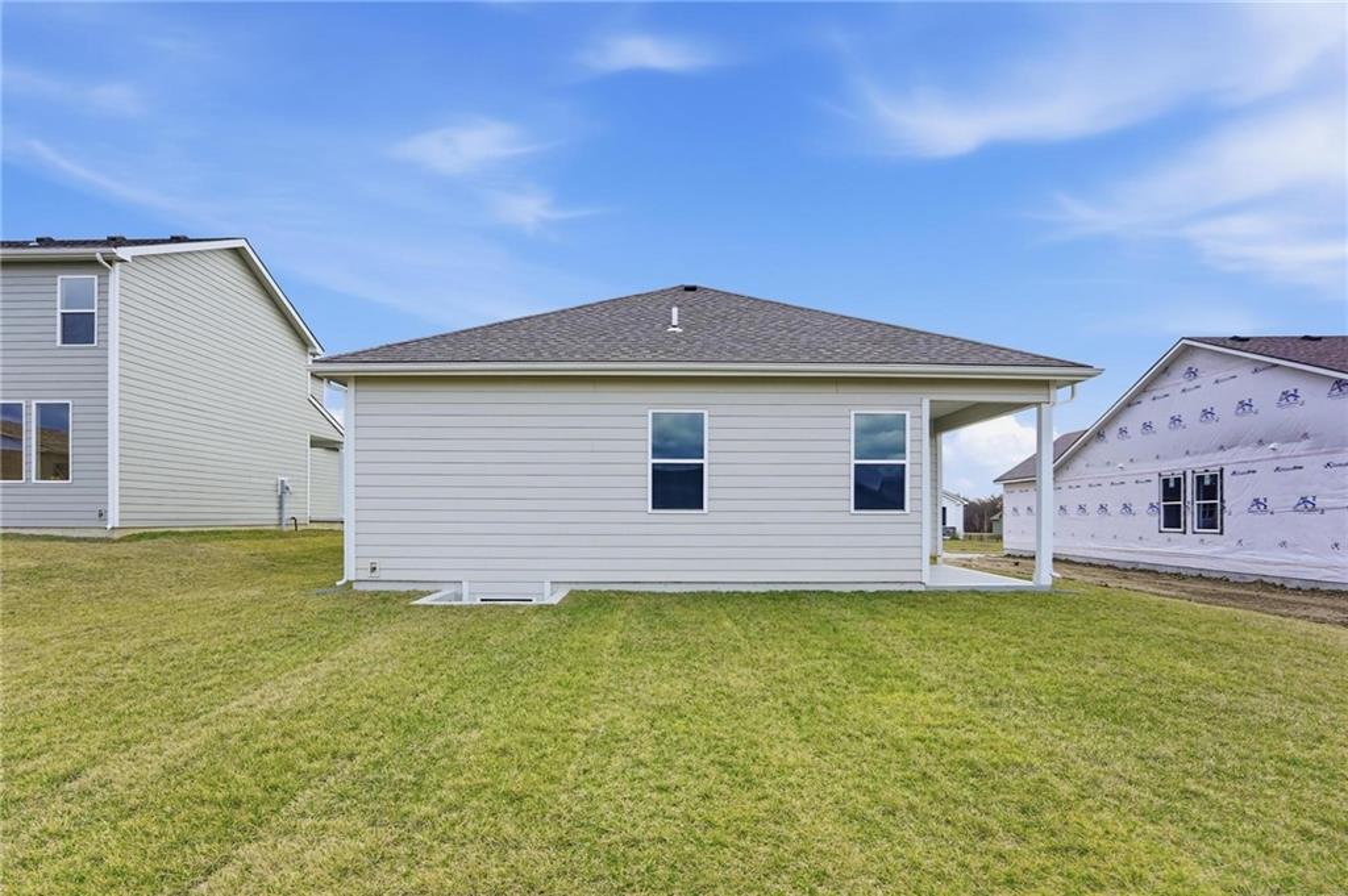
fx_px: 557
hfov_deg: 100.8
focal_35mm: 15
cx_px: 674
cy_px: 448
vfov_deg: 77.6
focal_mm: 14.9
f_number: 8
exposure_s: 1/8000
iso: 1000
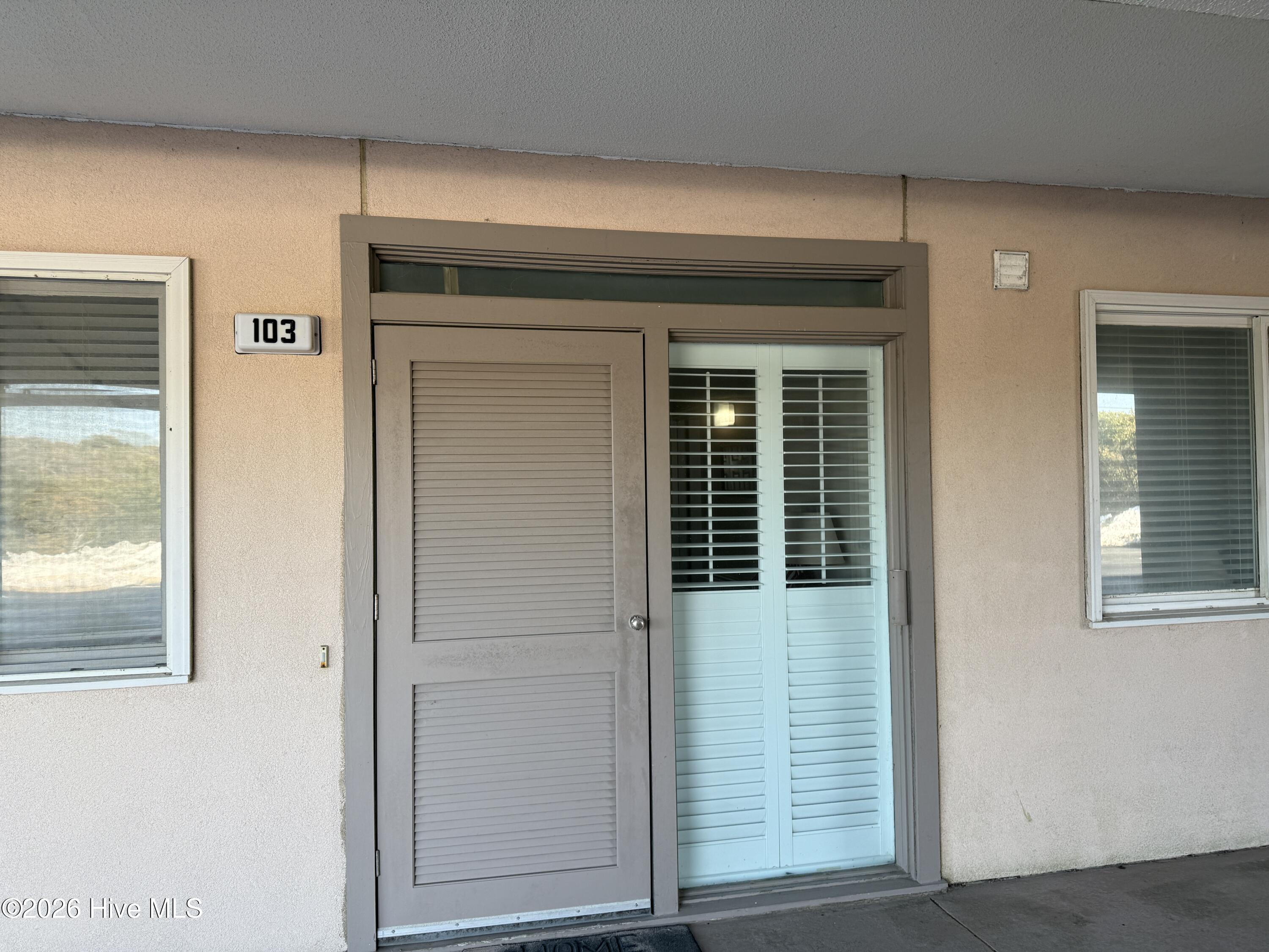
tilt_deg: +1.6
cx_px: 634
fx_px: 880
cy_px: 476
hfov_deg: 71.6
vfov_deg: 56.8
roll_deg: +0.9
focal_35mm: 24
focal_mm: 6.76
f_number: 1.78
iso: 64
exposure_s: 1/125
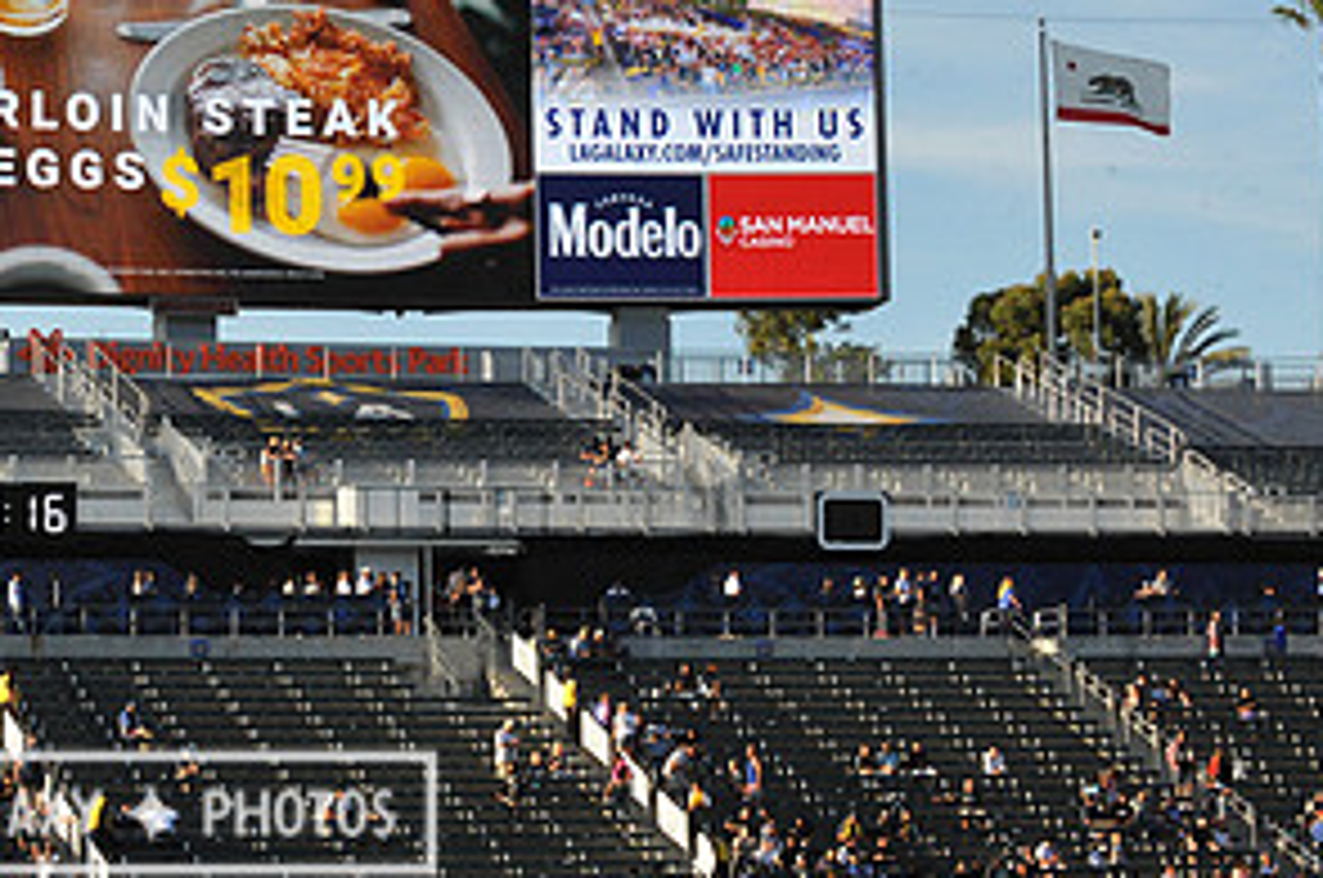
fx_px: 5797
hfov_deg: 12.9
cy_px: 135
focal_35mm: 158
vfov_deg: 8.6
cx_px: 117
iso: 1600
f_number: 16
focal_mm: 80
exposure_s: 1/1000
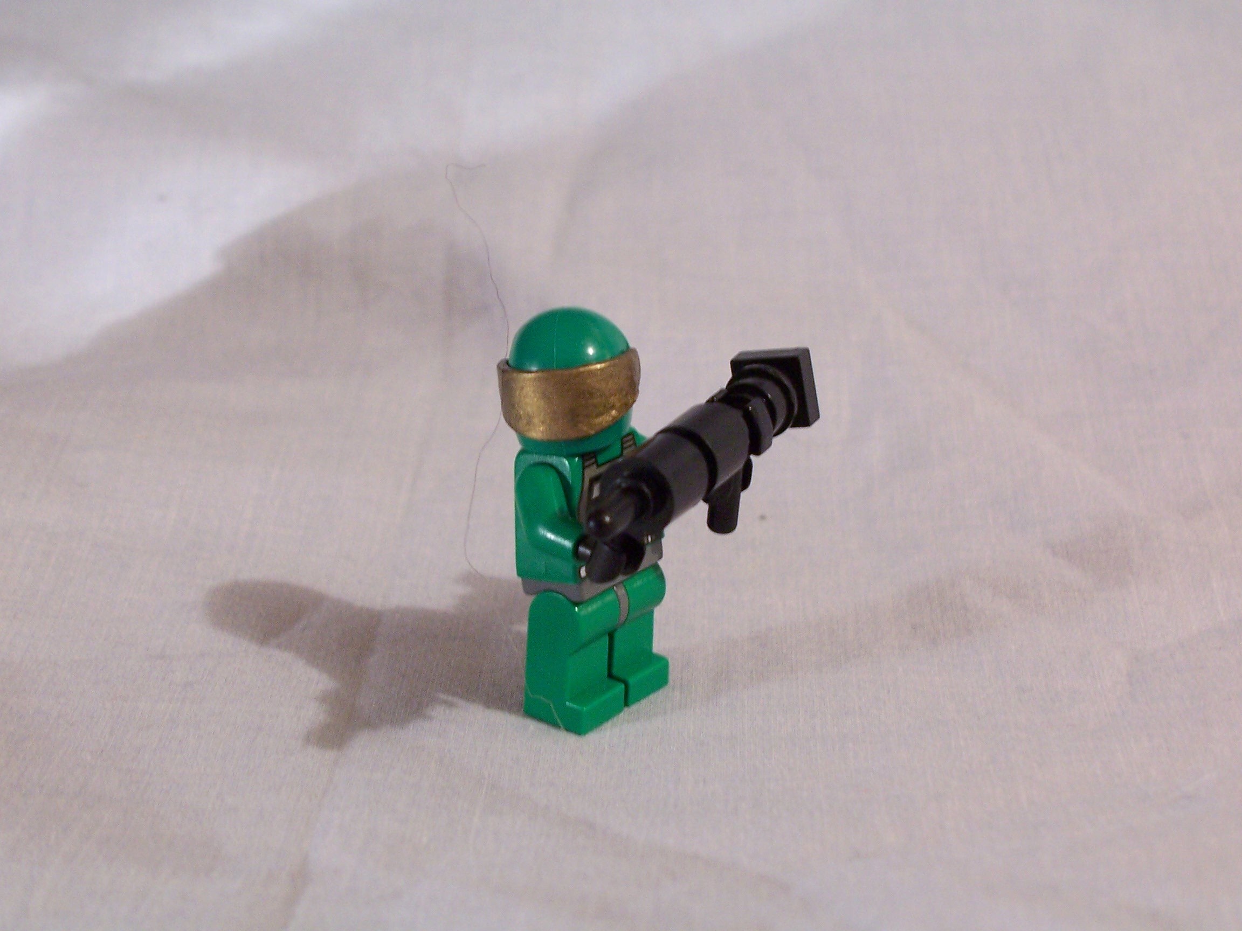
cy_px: 466
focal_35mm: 72
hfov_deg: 27.0
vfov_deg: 20.4
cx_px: 621
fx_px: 2583
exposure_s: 1/8
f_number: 3.4
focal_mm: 12.3
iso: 140
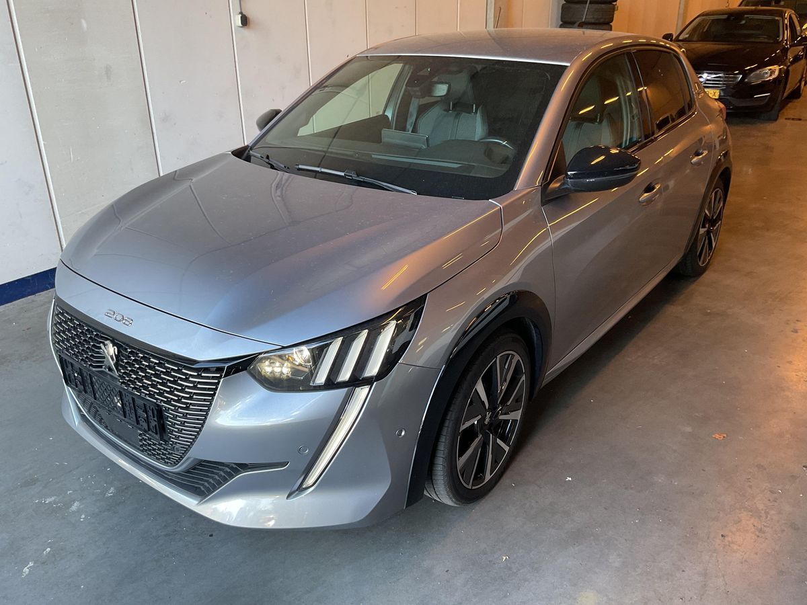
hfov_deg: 61.7
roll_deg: +1.0
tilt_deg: -24.8
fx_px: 676
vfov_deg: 48.2
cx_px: 404
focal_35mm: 29
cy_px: 302
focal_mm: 3
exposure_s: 1/100
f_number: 1.8
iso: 64
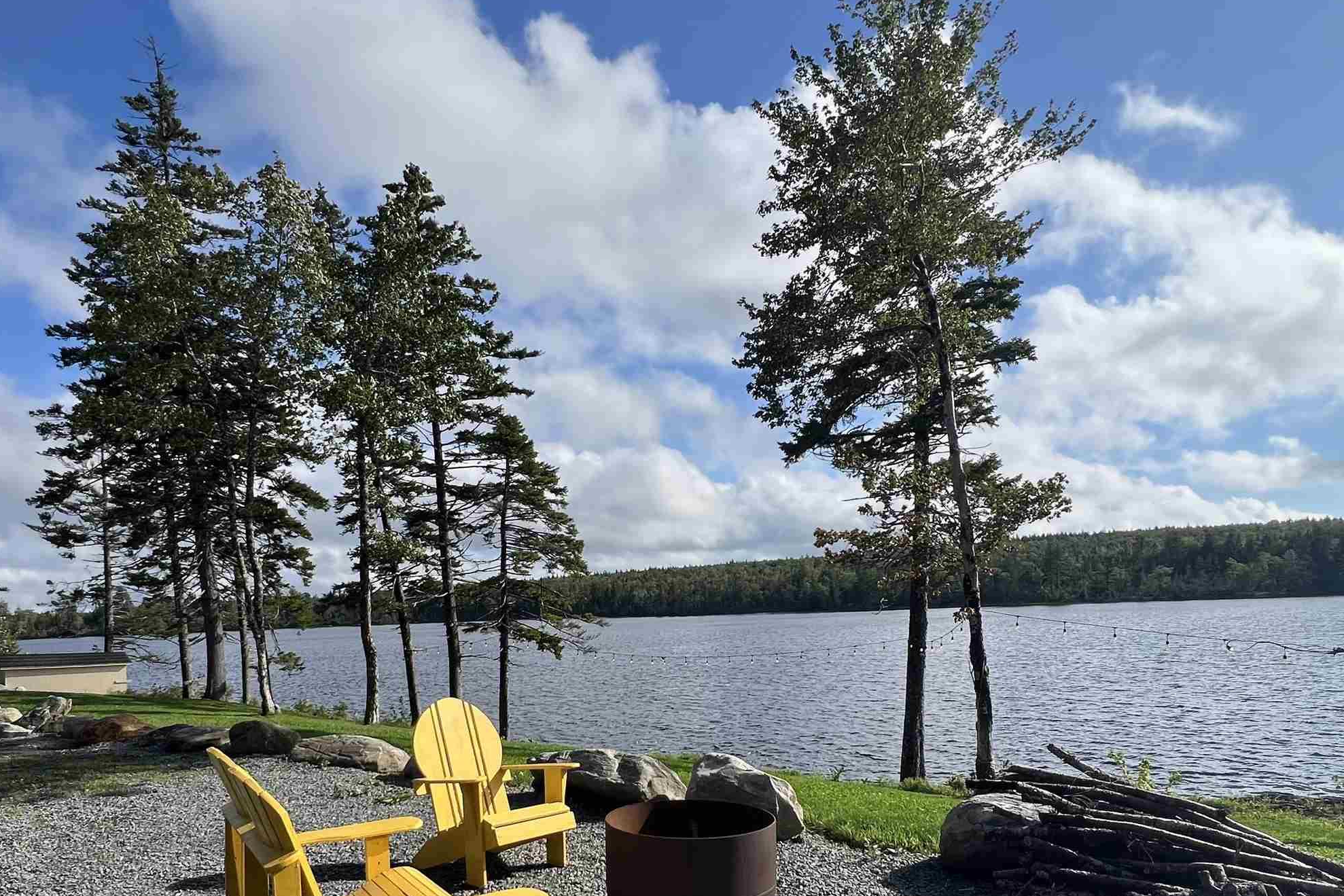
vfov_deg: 57.2
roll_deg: +3.0
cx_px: 649
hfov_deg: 81.2
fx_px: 784
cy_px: 645
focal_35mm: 21
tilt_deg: -2.9
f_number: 1.8
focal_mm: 1.57
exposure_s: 1/1845
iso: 32
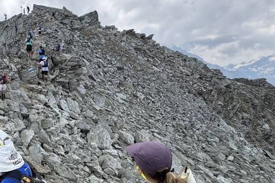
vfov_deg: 38.9
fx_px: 252
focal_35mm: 33
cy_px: 137
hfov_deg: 51.0
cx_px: 30
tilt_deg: -13.9
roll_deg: +0.8
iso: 64
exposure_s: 1/1020
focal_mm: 2.22
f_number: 2.2
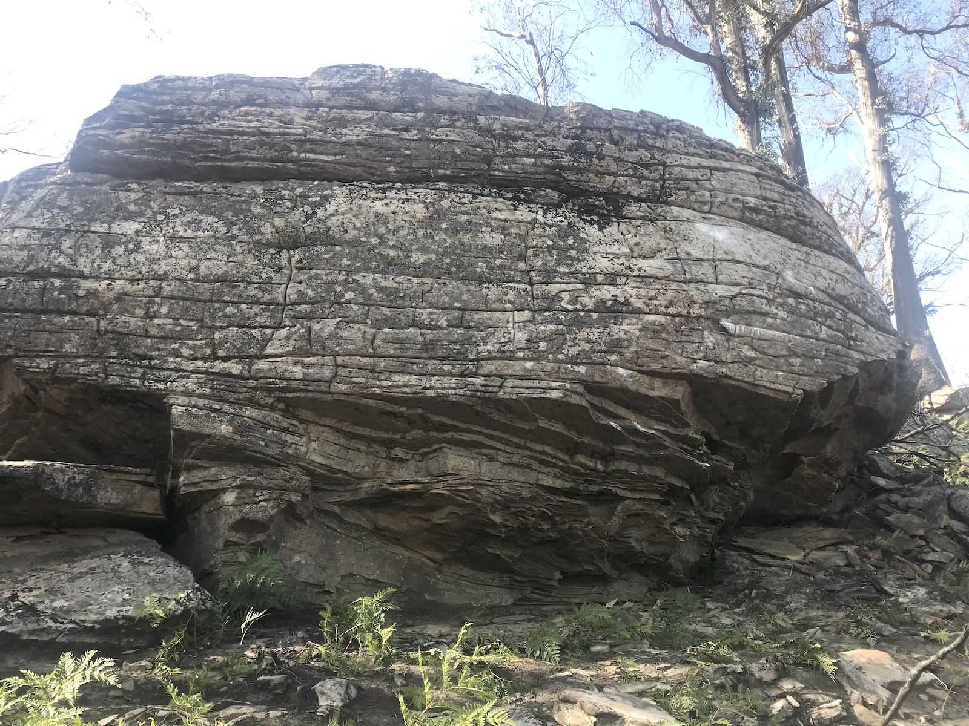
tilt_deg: +17.4
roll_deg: -3.6
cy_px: 363
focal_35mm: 28
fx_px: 784
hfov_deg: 63.4
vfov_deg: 49.7
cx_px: 484
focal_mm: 3.99
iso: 20
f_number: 1.8
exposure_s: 1/341
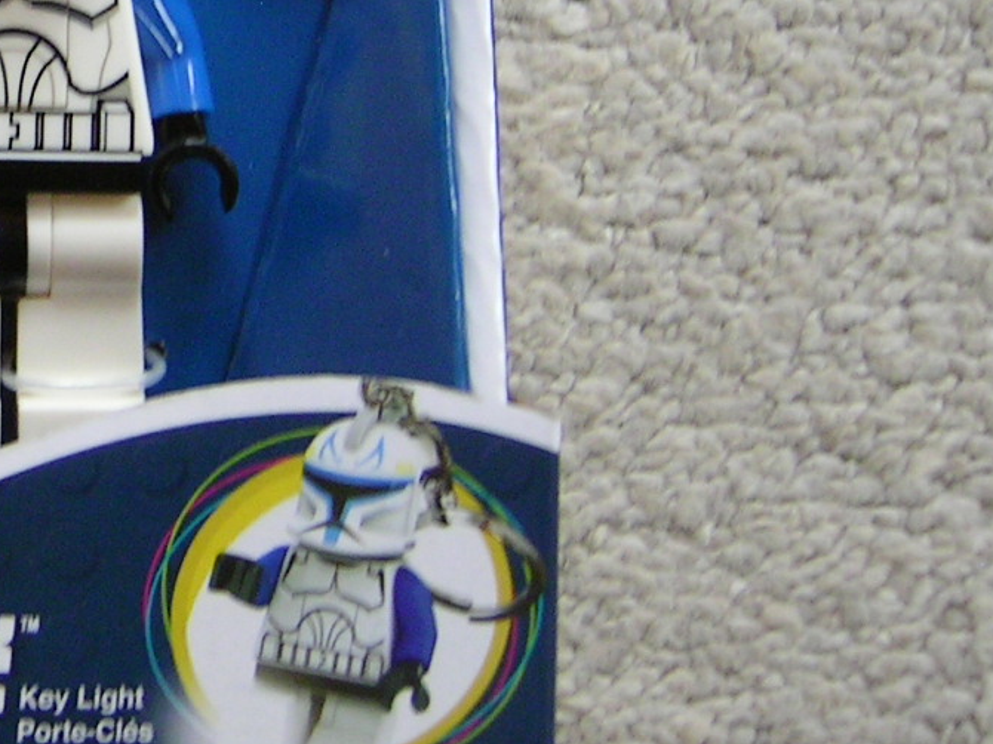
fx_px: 2466
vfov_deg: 17.0
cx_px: -138
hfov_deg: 21.4
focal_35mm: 86
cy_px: 107
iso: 100
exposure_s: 1/10.6
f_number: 2.8
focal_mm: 5.6
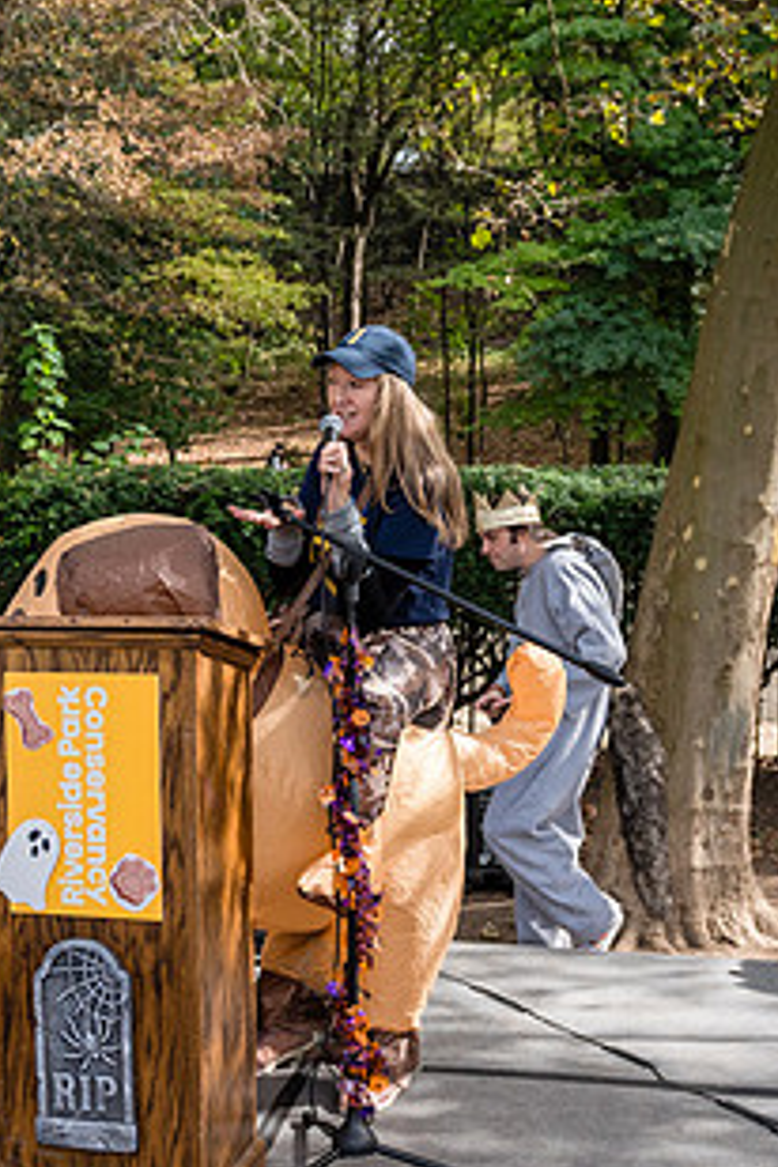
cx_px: 273
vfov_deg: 41.1
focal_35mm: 48
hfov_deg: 27.9
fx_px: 1556
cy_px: 629
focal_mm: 24
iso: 1000
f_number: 4
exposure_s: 1/1250
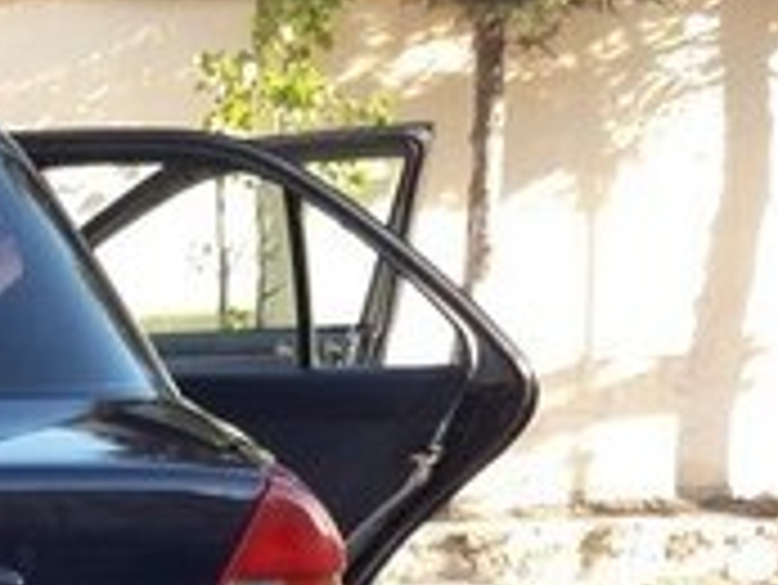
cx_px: -171
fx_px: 2407
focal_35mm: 107
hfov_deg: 17.5
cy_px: 767
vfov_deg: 13.3
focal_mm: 3.7
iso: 40
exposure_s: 1/134
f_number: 1.9
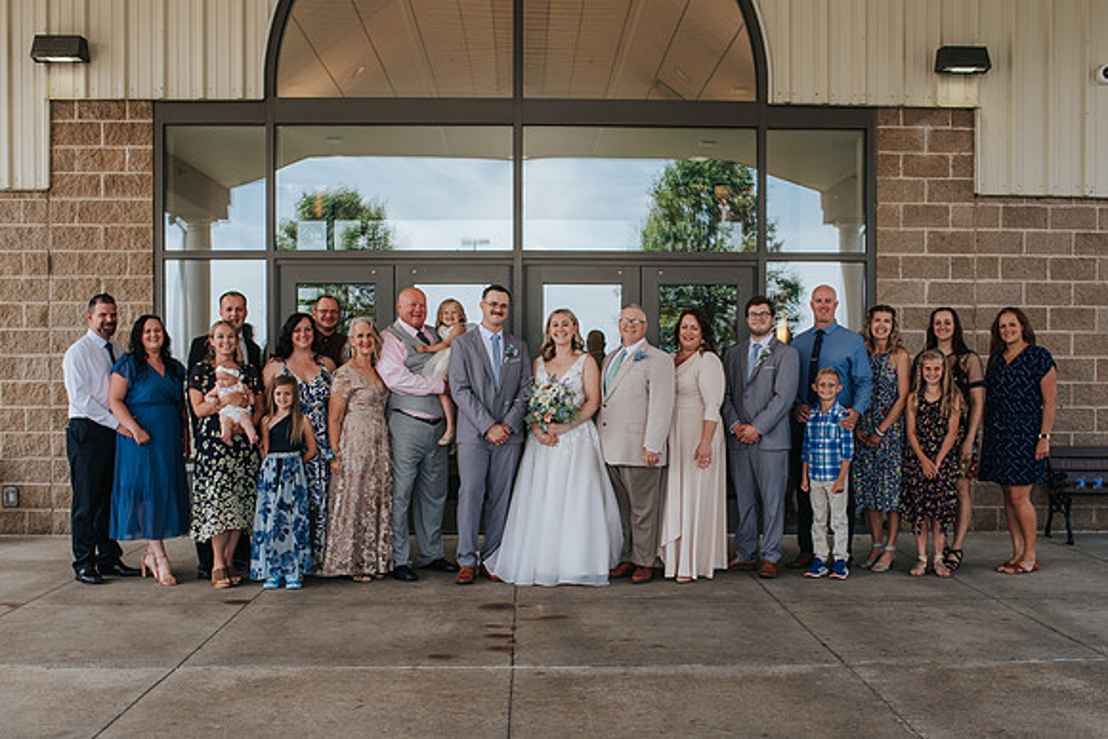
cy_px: 432
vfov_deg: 31.6
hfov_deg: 46.1
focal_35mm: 42
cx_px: 575
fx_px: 1302
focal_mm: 35
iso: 140
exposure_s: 1/320
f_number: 3.5
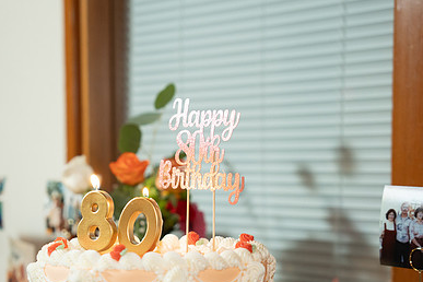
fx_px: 1234
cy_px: 210
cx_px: 154
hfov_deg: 19.4
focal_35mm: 105
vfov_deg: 13.0
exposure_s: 1/125
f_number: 2.8
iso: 1600
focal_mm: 70
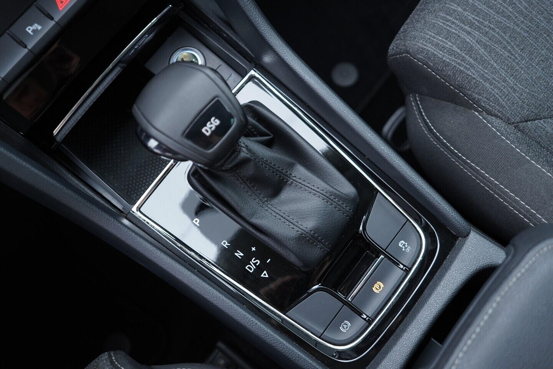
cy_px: 184
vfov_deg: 36.9
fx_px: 553
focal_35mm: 36
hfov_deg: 53.1
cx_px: 276
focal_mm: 24
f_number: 2.8
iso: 320
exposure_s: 1/40
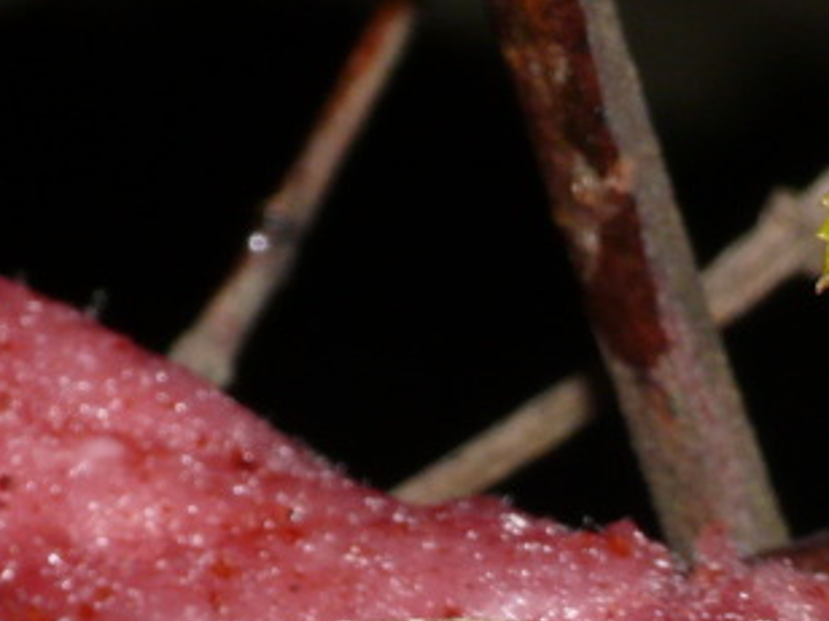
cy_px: 806
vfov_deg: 3.0
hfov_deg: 3.9
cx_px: 938
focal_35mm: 502
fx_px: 12022
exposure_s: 1/640
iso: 200
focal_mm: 38.2
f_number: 11
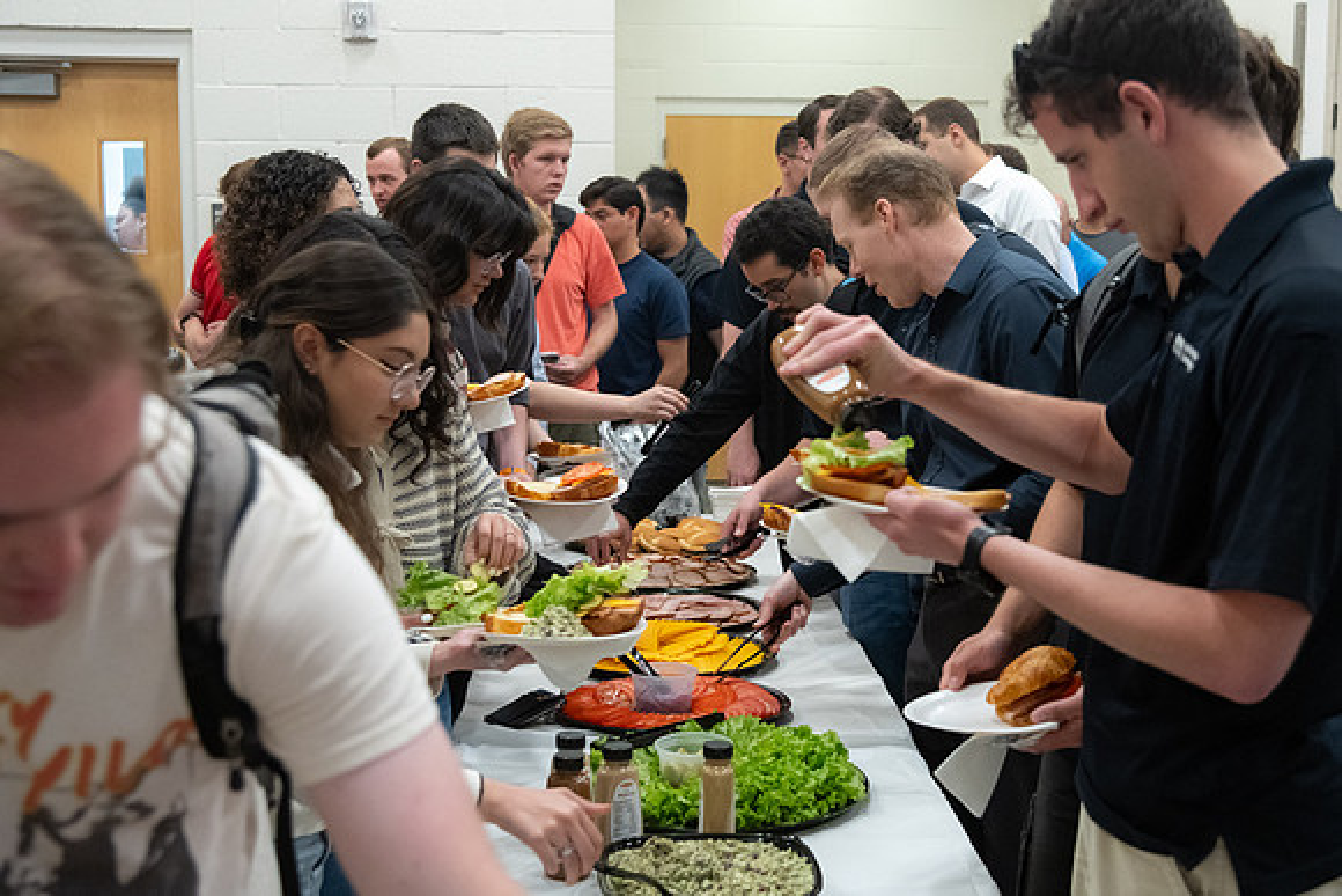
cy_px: 445
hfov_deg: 38.1
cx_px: 793
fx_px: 1939
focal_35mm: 52
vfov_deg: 26.0
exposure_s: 1/250
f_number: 4
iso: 2500
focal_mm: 44
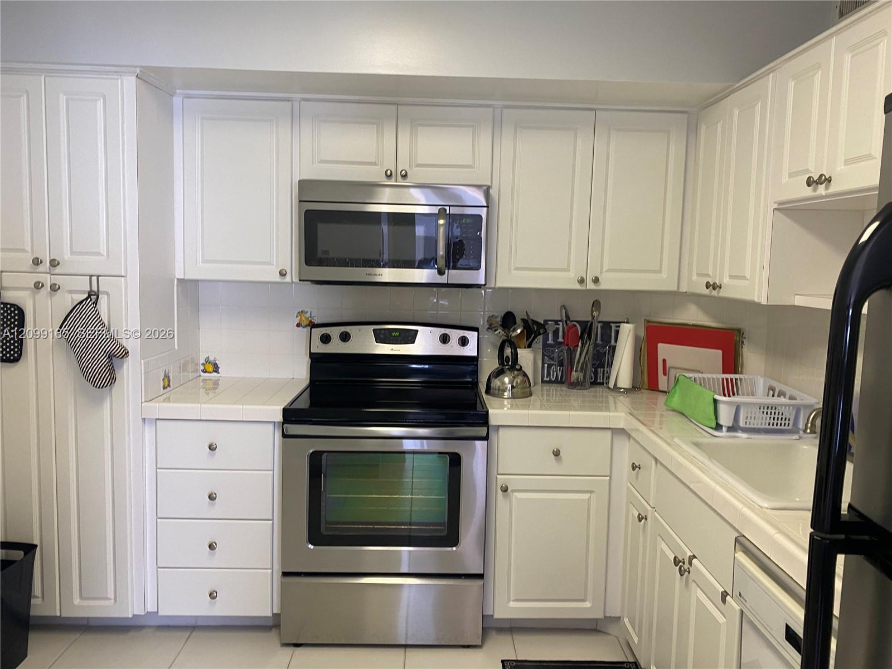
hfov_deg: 67.3
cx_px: 446
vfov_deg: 53.1
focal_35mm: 26
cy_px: 334
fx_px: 670
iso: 80
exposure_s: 1/60
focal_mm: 4.25
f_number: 1.8
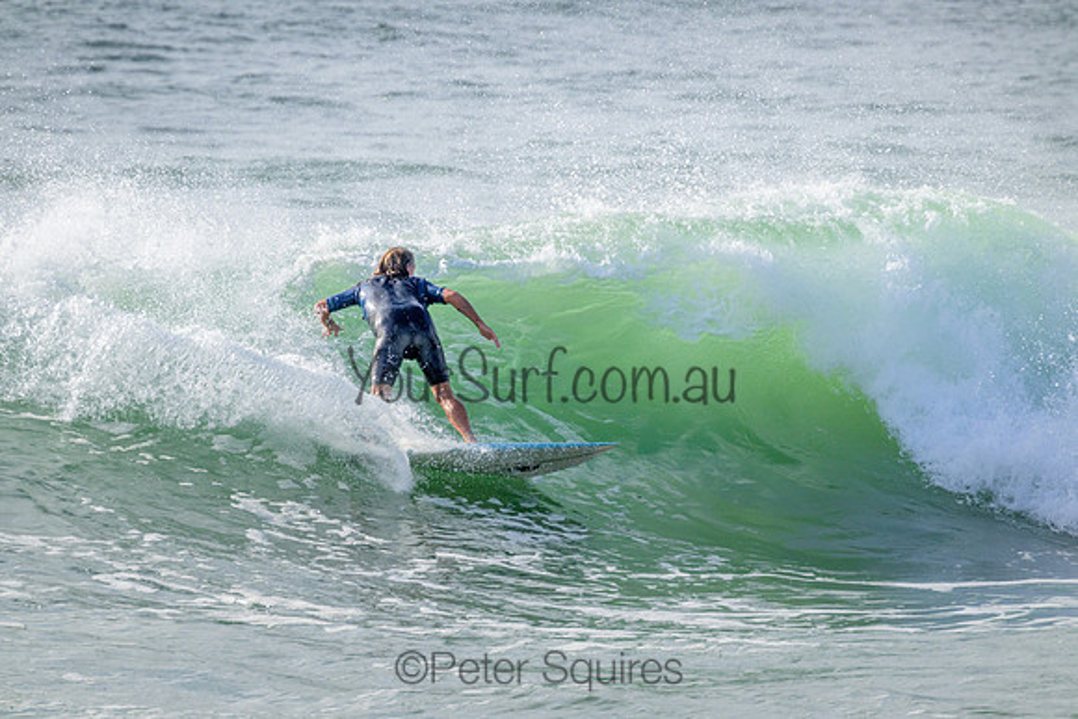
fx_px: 23960
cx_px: 539
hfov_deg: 2.6
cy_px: 360
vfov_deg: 1.7
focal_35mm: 800
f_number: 11
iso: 1100
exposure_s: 1/2000
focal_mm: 800
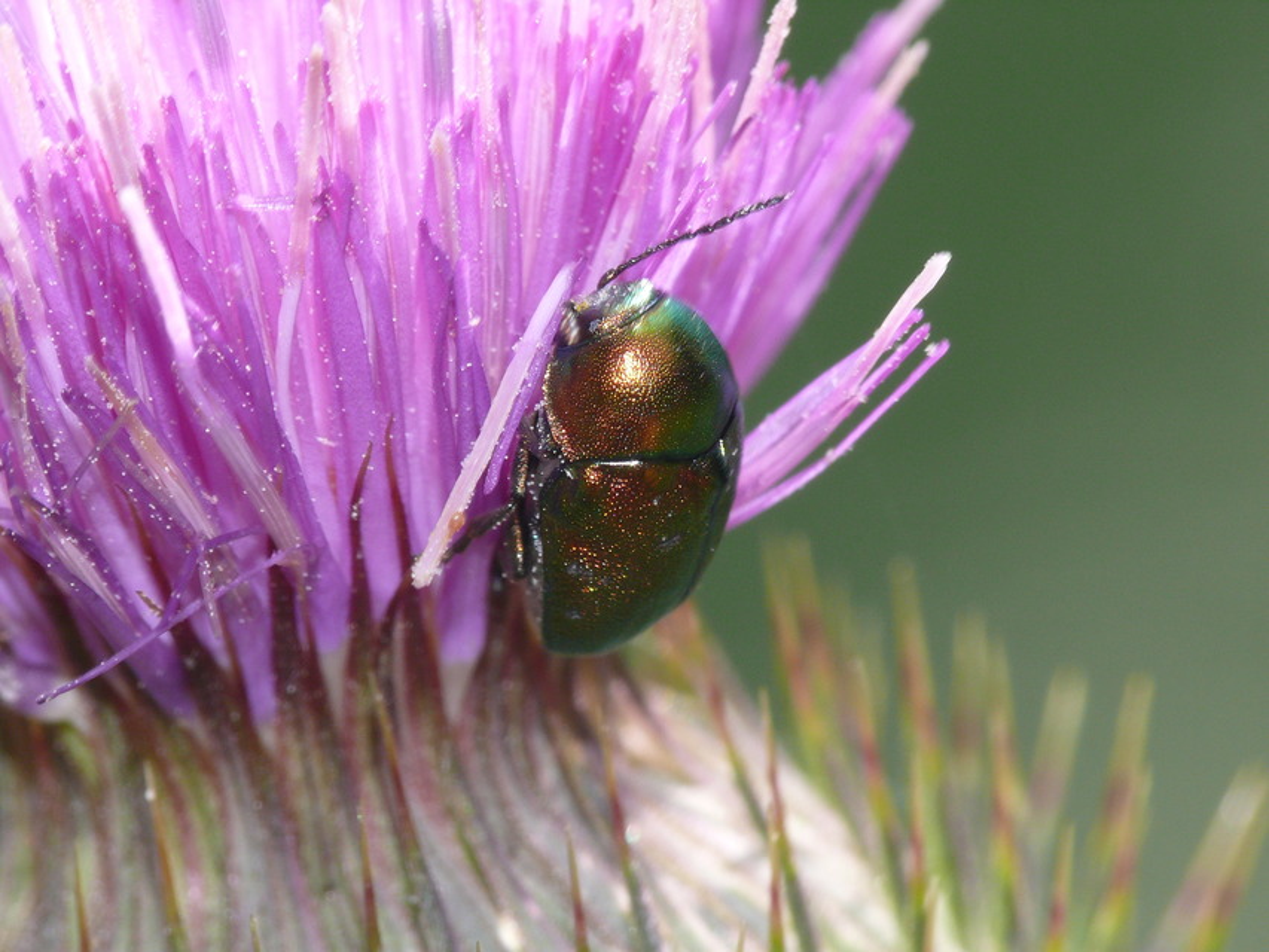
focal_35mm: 420
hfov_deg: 4.7
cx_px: 634
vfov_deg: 3.5
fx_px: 15399
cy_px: 476
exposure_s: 1/125
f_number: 11
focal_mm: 88.8
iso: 200
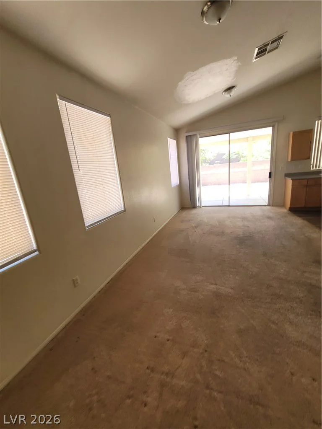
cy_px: 214
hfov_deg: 89.9
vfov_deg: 106.2
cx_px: 161
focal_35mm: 13
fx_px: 161
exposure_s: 1/120
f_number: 2.2
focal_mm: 2.2
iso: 64
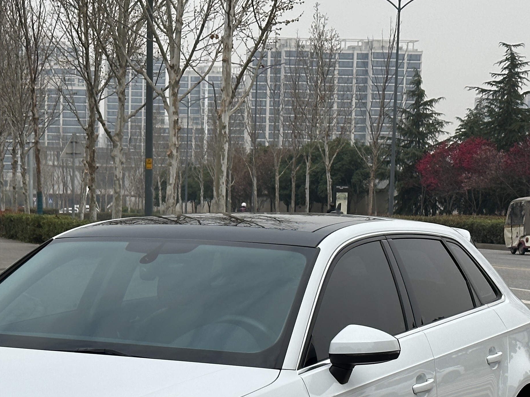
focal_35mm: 105
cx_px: 104
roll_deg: -1.1
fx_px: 1608
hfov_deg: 18.5
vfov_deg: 14.0
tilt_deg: -4.4
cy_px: 339
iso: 64
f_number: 1.78
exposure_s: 1/5556
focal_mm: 6.86
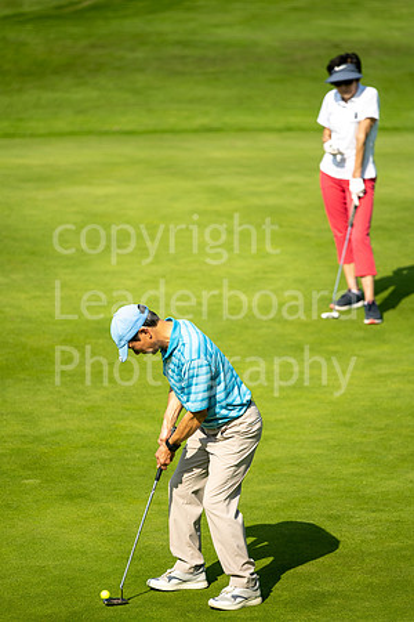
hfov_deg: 4.6
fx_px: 5175
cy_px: 311
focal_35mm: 300
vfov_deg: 6.9
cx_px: 207
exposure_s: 1/500
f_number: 4.5
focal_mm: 300
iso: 160
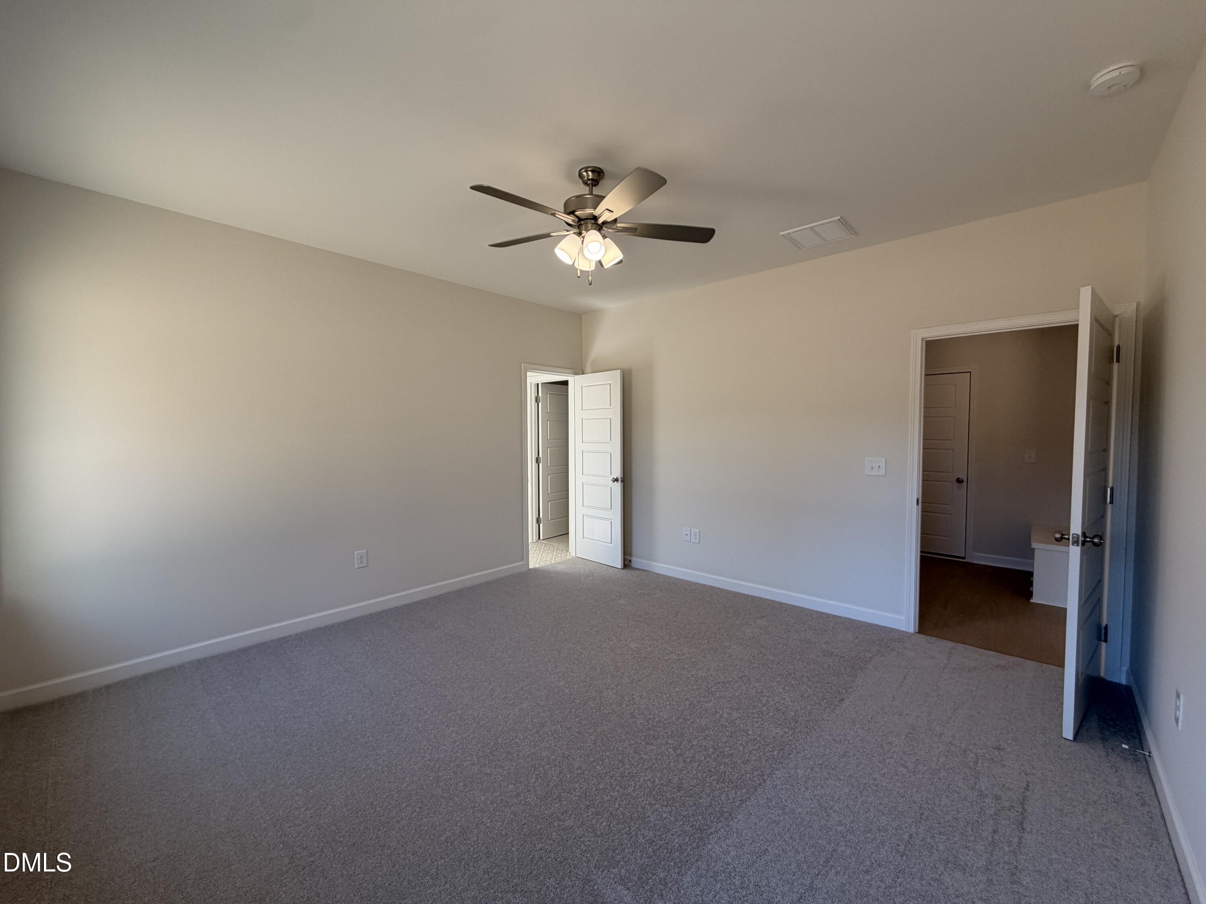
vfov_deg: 85.7
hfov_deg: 102.1
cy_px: 452
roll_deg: +0.0
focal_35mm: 14
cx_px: 603
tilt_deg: -2.5
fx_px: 488
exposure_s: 1/120
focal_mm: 2.22
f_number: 2.2
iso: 80
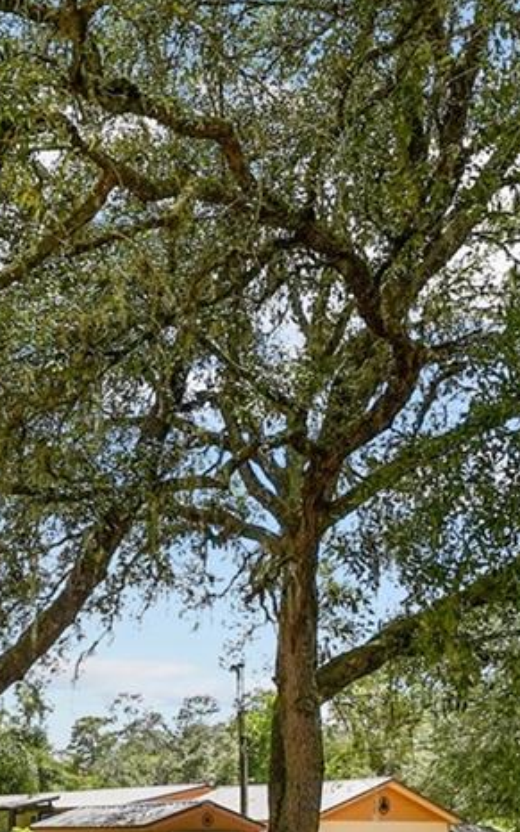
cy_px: 850
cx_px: 30
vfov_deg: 40.7
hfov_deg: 29.0
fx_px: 953
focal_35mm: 42
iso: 400
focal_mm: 12
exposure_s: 1/80
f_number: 7.1
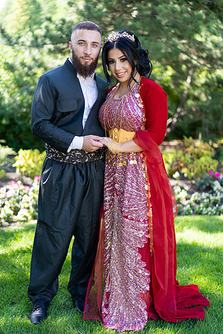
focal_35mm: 55
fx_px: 511
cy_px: 167
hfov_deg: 24.6
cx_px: 112
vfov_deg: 36.2
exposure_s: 1/250
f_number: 1.8
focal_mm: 55
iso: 100
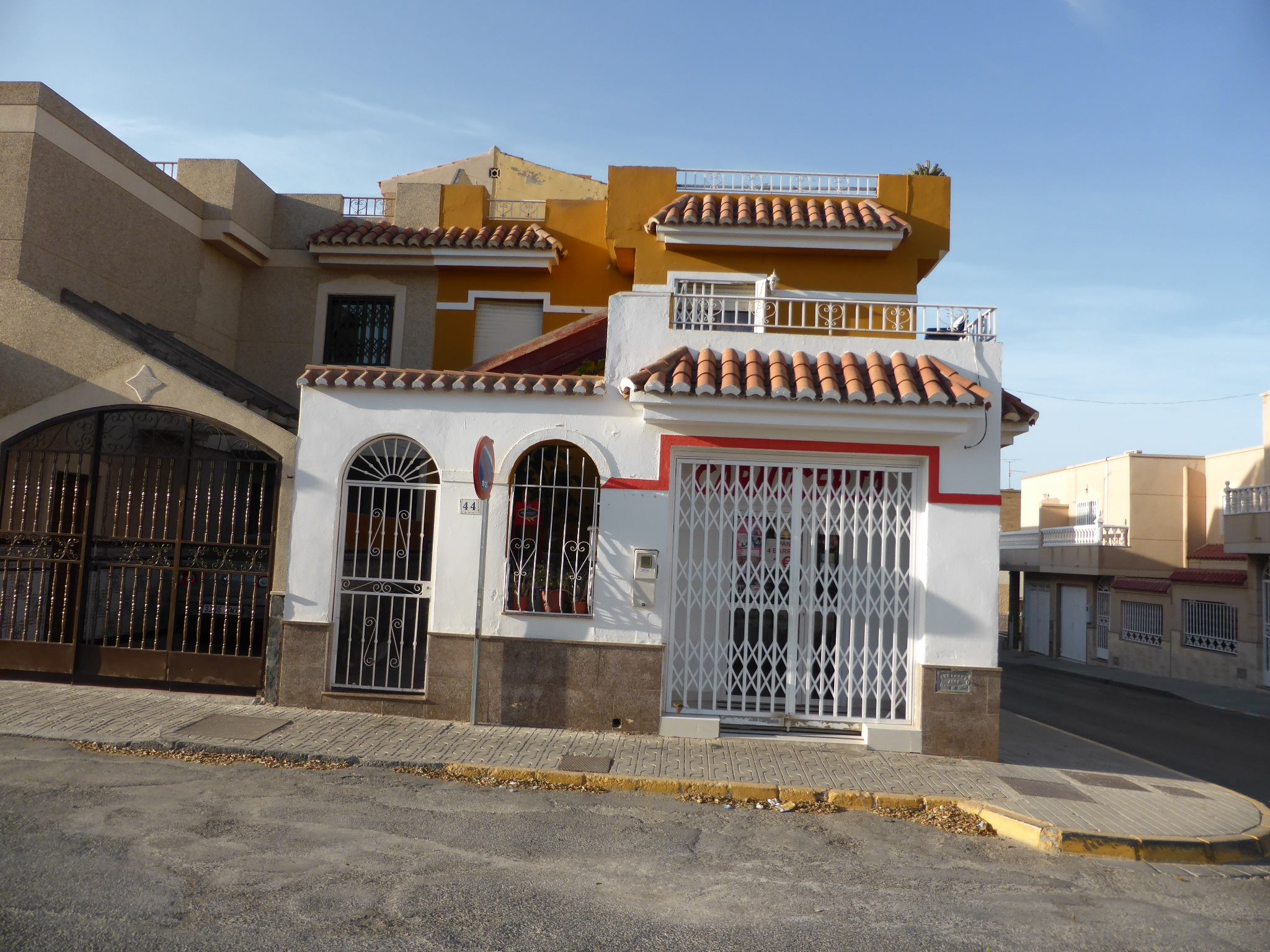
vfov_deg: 56.8
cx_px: 635
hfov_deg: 71.6
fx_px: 881
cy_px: 476
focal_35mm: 24
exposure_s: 1/640
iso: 100
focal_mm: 4.3
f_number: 3.3
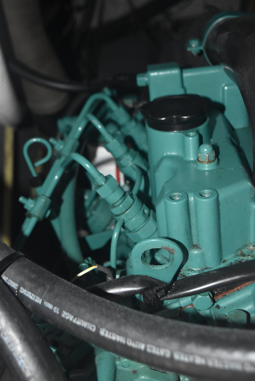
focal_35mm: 44
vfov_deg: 44.9
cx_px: 128
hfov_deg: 30.9
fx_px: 461
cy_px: 190
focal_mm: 29
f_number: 4.5
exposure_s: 1/60
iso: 3200
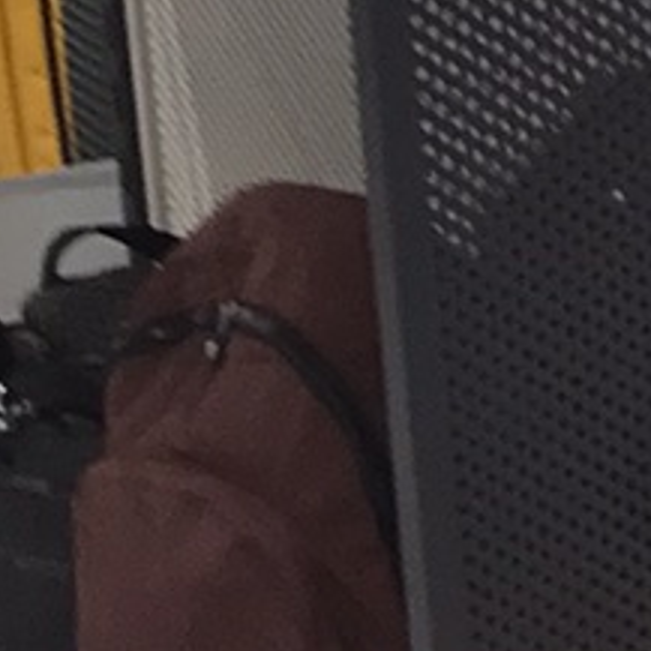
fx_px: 4979
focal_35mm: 234
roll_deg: +2.7
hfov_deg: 6.8
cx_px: 1902
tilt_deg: -9.5
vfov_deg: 7.5
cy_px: 204
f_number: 1.8
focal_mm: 3.99
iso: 25
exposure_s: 1/50
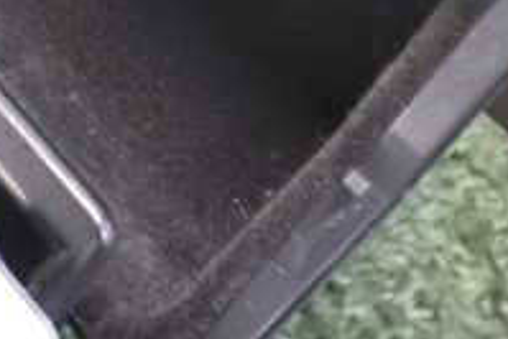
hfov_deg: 21.5
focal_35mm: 94
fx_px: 1327
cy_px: -145
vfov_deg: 13.8
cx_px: 117
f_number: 2.3
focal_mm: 5.4
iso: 1600
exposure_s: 1/30
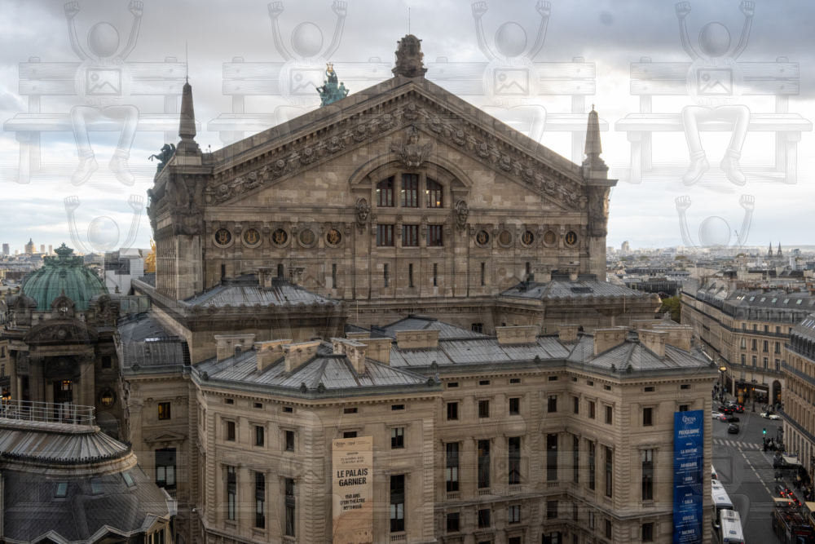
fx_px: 815
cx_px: 408
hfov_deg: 53.1
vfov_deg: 36.9
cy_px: 272
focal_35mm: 36
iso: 640
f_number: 6.3
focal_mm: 24
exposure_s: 1/200
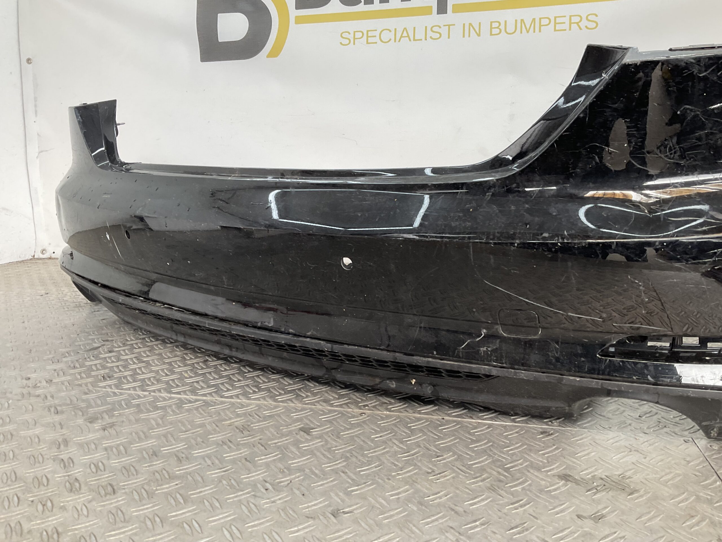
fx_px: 605
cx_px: 361
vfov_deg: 48.2
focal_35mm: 29
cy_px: 271
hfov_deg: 61.7
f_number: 1.8
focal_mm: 3
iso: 20
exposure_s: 1/120
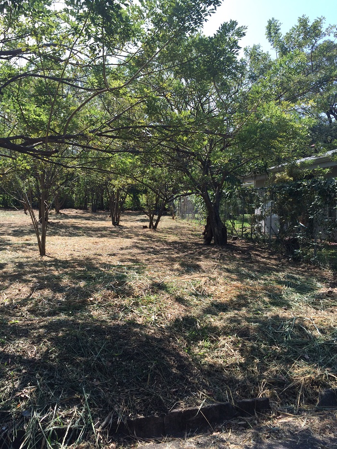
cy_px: 224
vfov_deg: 61.7
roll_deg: -0.5
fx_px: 376
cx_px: 168
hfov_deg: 48.2
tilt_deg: -4.2
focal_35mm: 29
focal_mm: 4.15
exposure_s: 1/933
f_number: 2.2
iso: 32
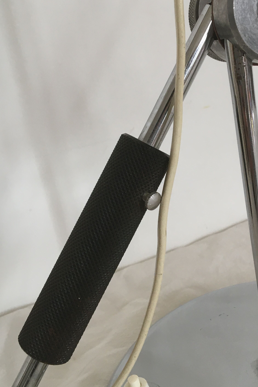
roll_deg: +11.9
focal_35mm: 43
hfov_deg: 31.0
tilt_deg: -18.6
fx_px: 462
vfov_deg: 45.4
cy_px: 180
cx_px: 170
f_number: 2.2
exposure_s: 1/33
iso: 40
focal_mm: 4.15
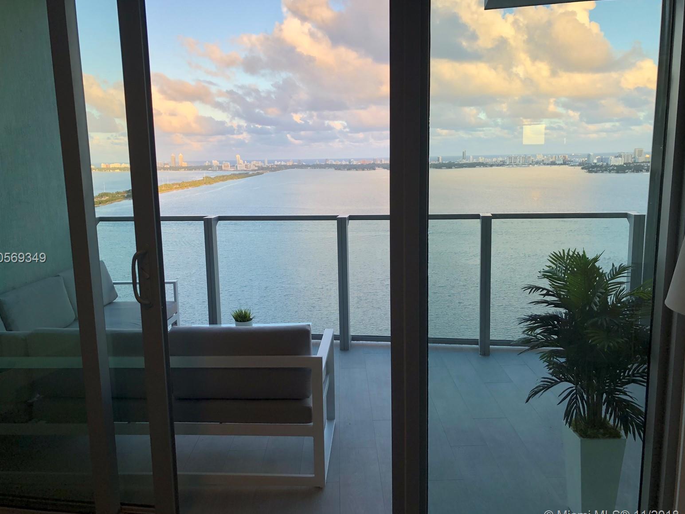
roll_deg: +1.3
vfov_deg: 48.2
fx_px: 574
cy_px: 259
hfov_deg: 61.6
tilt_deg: -9.9
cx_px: 333
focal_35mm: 29
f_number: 1.8
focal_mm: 4
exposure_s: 1/267
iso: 20
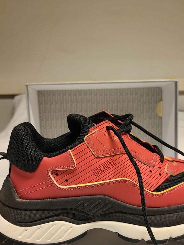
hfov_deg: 42.9
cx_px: 103
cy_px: 146
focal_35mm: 33
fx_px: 234
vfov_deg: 55.0
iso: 100
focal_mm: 5.4
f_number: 1.8
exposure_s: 1/50
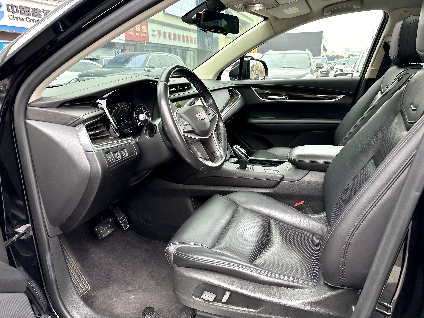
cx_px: 212
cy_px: 159
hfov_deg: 71.6
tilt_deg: -20.1
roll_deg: +1.5
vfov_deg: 56.8
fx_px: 294
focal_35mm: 24
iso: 80
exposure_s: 1/535
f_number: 1.78
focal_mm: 6.86
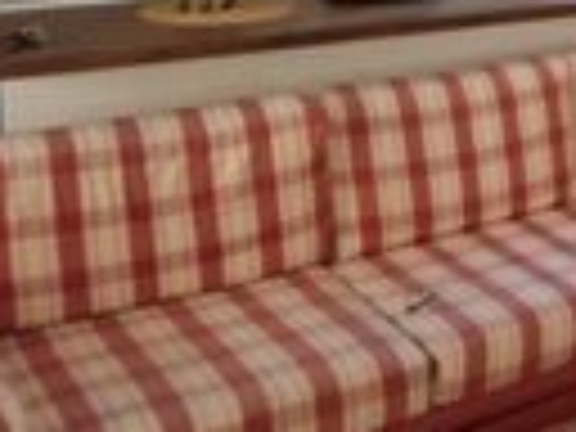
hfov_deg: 26.7
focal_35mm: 65
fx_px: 1082
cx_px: 675
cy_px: -36
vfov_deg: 21.5
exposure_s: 1/25
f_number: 2.2
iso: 320
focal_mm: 1.74
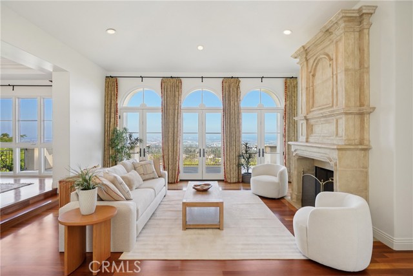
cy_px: 138
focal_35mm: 16
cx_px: 206
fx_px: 184
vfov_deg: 73.8
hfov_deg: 96.7
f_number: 9
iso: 800
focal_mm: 16
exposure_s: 1/100
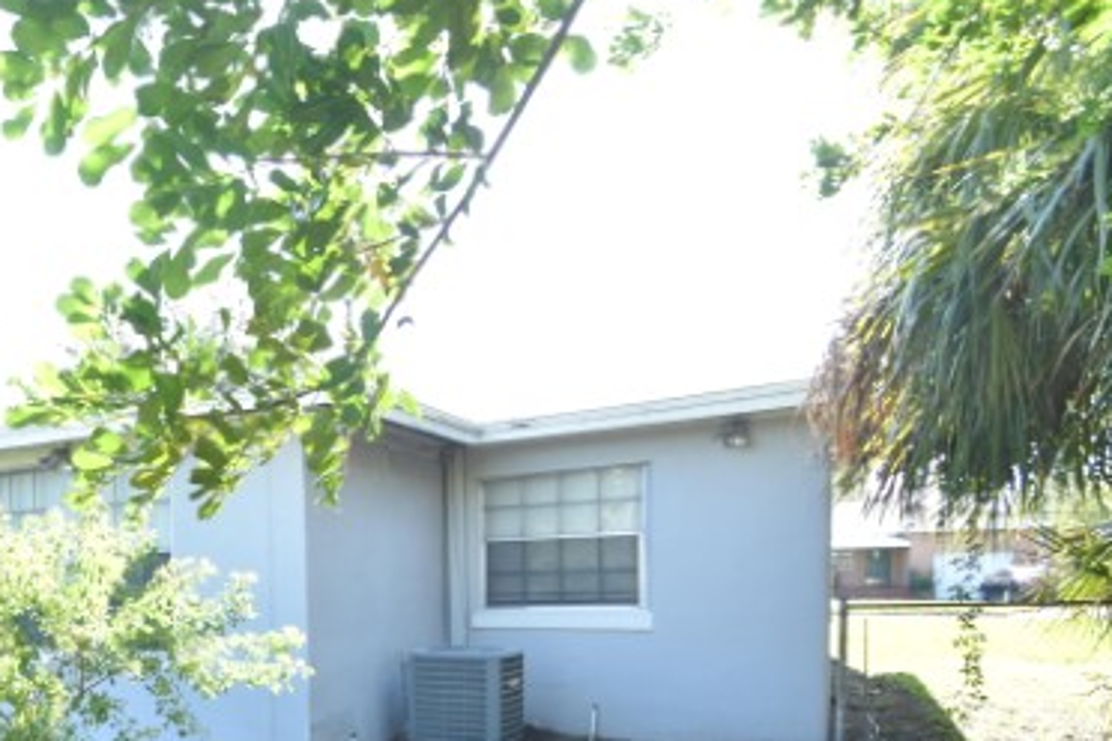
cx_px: 105
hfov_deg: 55.0
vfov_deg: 42.3
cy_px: 624
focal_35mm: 29
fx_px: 896
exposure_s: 1/180
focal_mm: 10
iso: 400
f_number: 6.7
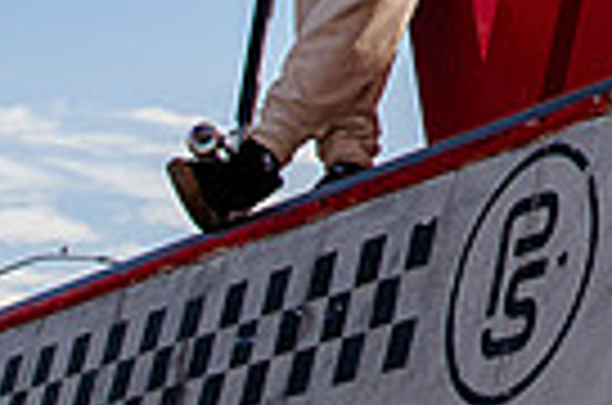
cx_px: 835
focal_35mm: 165
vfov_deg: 8.0
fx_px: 2798
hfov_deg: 12.1
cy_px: -340
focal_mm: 32
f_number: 8
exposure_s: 1/125
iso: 200
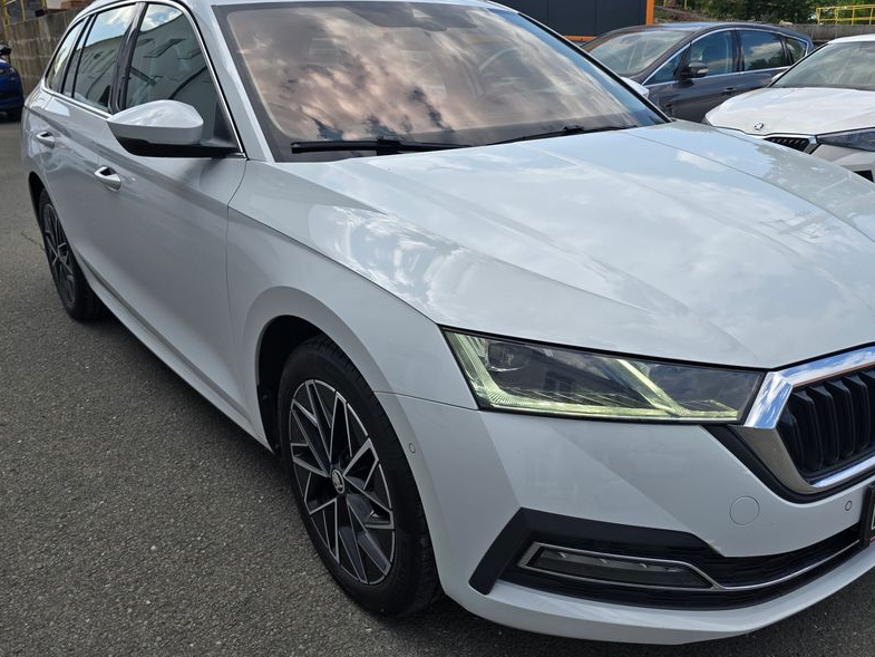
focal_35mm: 30
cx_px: 531
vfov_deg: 46.8
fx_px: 758
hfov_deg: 59.4
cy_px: 317
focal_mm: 6.3
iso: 12
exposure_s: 1/288
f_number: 1.7
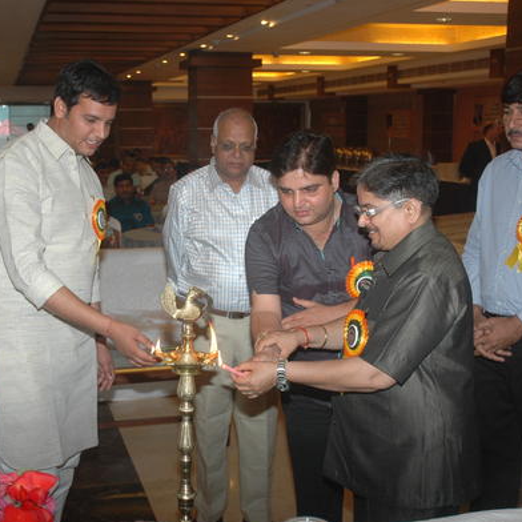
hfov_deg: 32.3
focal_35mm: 53
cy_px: 264
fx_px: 898
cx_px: 213
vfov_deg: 32.4
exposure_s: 1/60
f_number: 4.5
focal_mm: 27
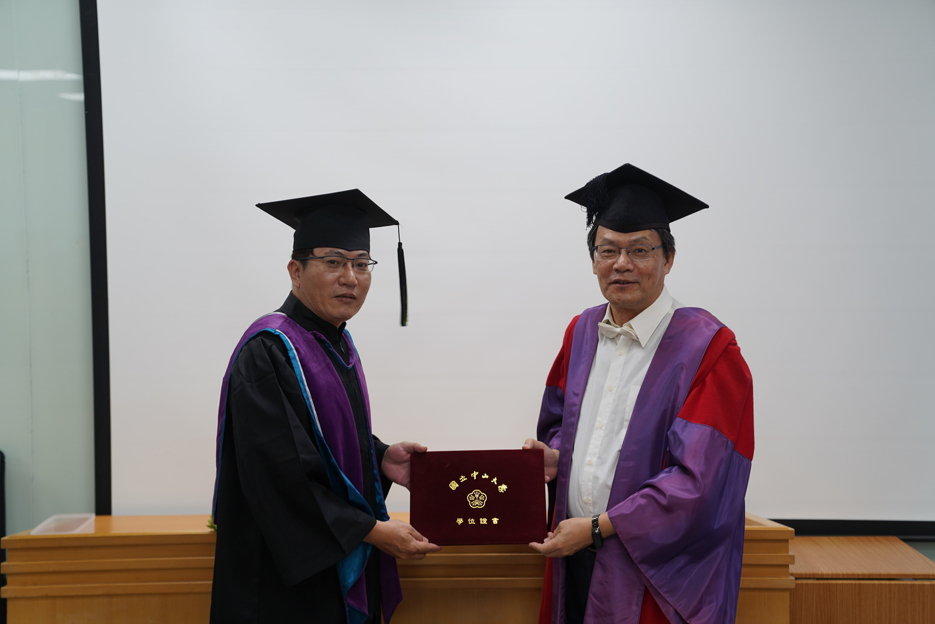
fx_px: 1351
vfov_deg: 26.0
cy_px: 312
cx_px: 468
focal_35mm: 52
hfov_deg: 38.2
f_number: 2.8
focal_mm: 52
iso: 125
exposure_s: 1/60
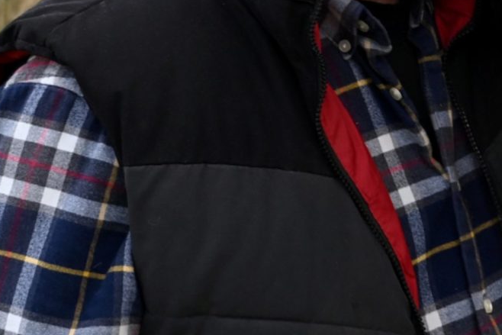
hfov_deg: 9.6
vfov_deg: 6.4
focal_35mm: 214
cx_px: 209
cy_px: -125
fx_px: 2985
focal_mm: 55
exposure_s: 1/400
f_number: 4.5
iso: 800
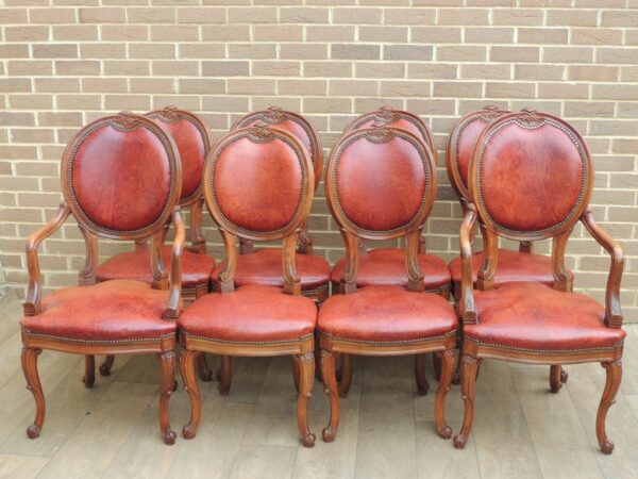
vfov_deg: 33.6
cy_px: 240
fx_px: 793
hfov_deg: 43.9
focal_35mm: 43
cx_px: 319
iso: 100
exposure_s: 1/60
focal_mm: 7.6
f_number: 3.4
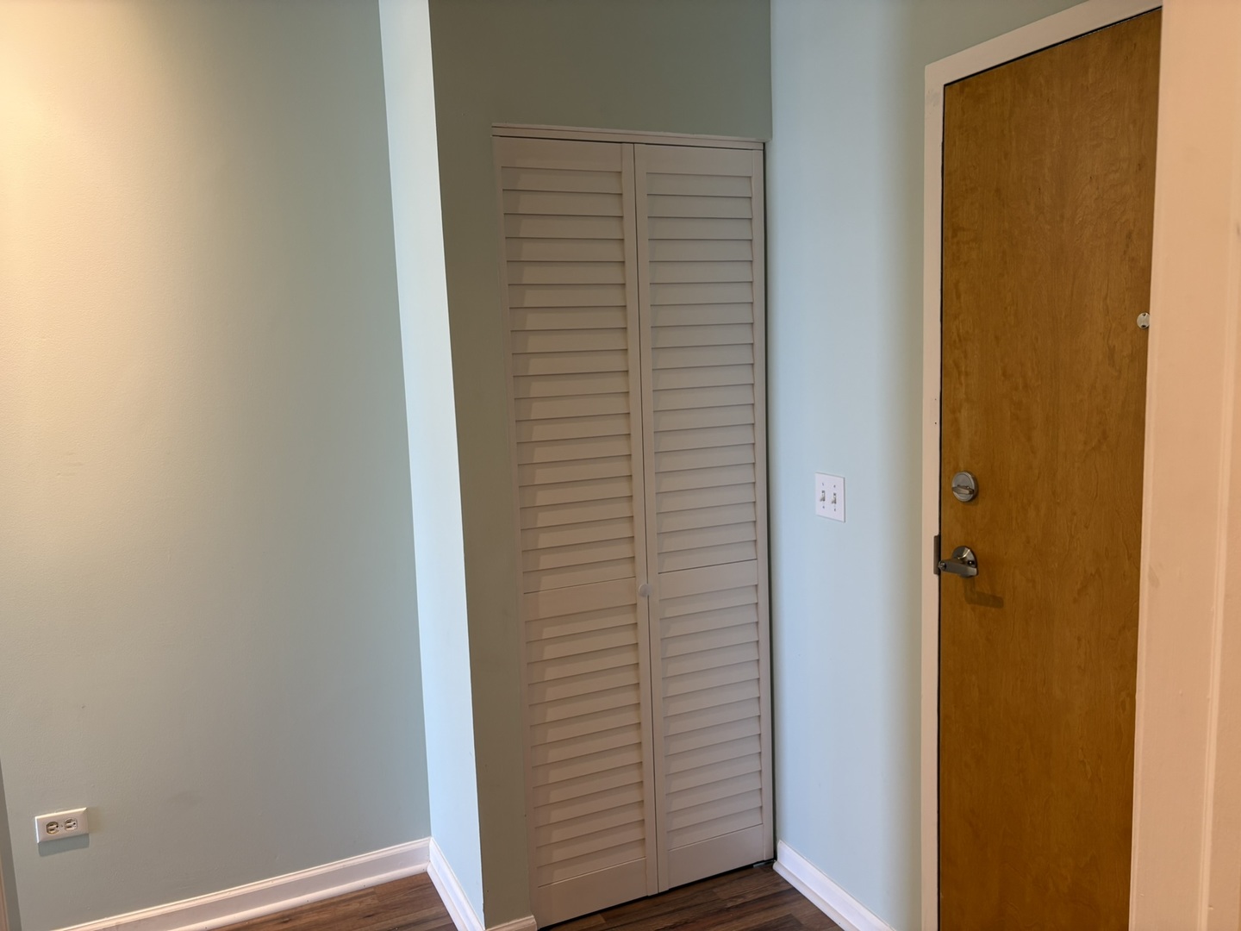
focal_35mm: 26
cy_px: 466
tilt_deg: -6.4
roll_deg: +2.8
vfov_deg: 53.1
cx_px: 620
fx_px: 932
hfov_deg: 67.3
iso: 80
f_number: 1.6
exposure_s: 1/60
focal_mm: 5.96
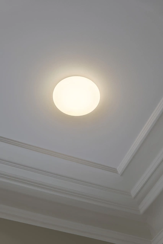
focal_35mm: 54
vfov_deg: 36.9
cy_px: 122
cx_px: 82
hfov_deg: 25.0
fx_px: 367
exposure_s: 1/4
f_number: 5.6
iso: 100
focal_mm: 50
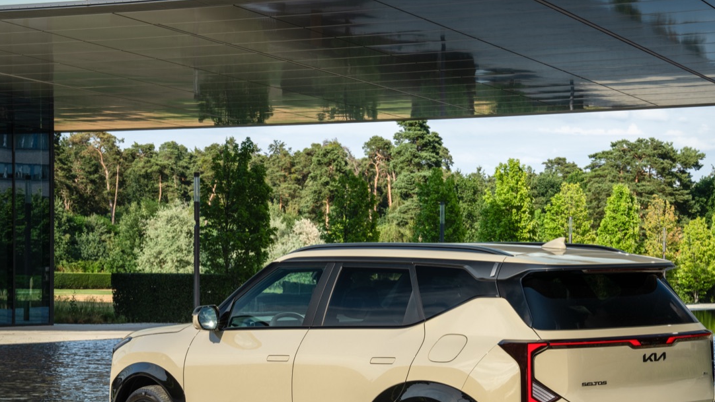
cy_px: 296
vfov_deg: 14.4
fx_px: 1593
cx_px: 418
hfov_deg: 25.3
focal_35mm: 84
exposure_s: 1/60
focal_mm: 62
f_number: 11
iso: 100
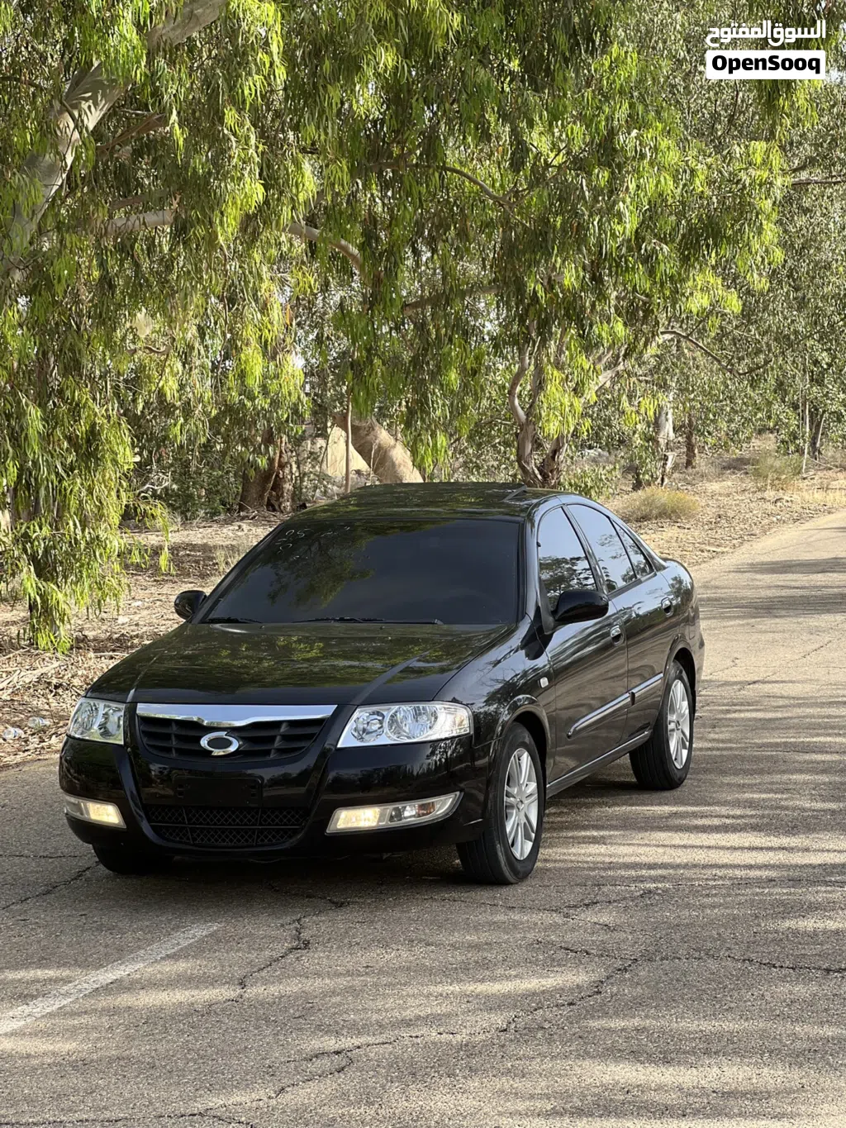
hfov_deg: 19.1
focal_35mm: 77
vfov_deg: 25.3
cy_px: 564
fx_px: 2509
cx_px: 423
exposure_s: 1/142
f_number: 2.8
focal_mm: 9
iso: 20
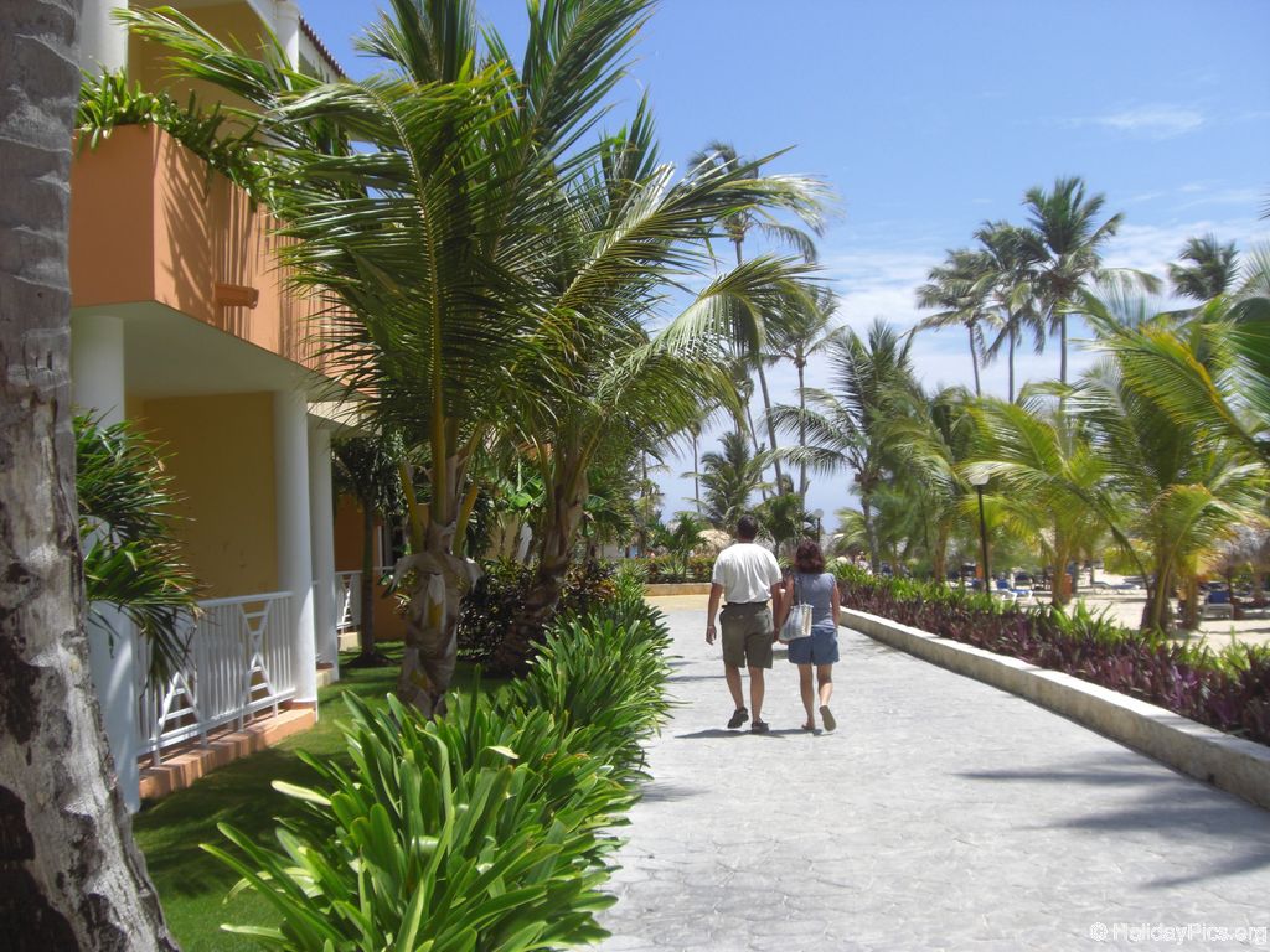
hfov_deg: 49.0
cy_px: 476
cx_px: 635
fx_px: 1394
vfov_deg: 37.7
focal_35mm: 38
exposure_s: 1/125
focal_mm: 6.2
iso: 64
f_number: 8
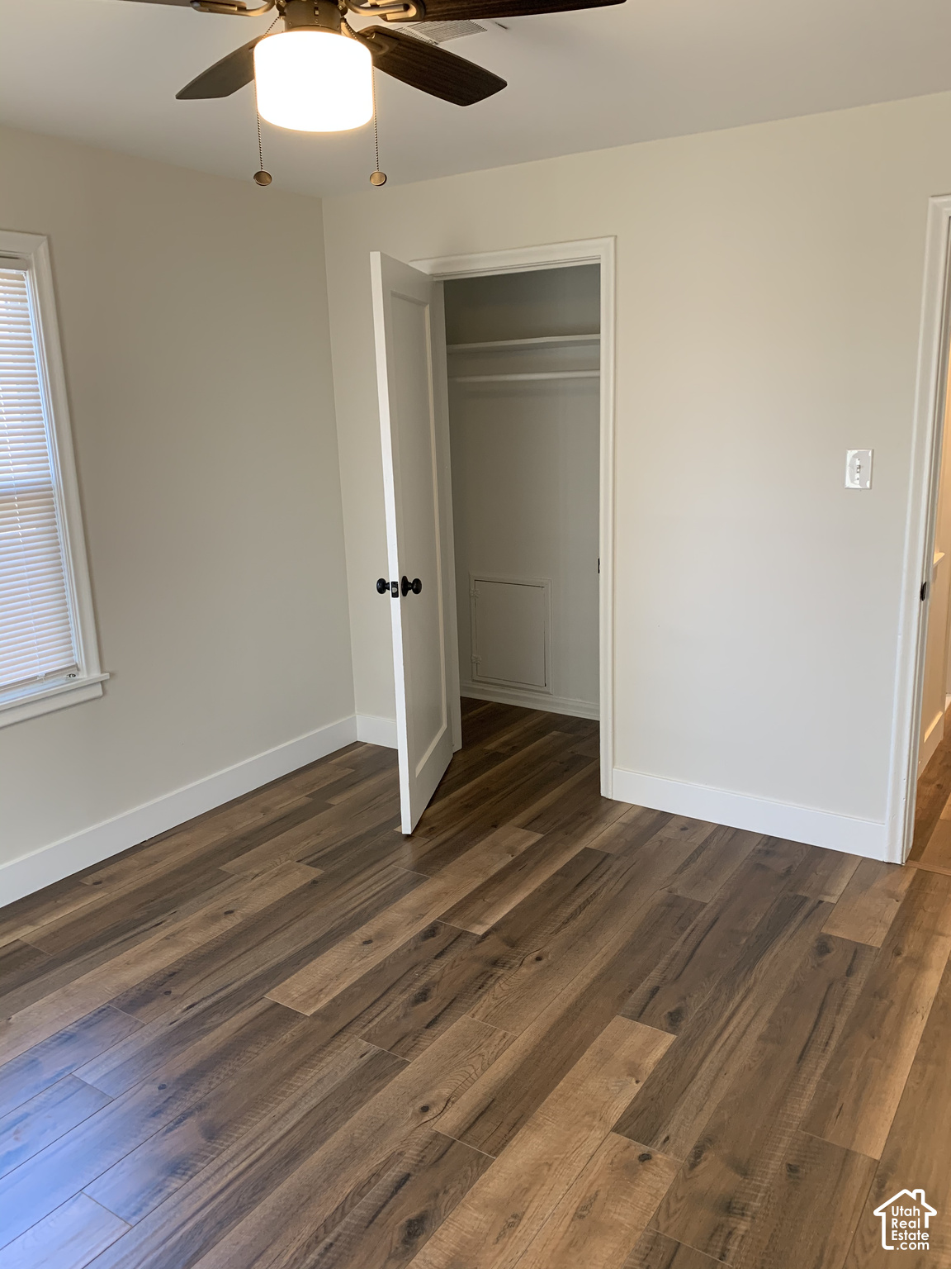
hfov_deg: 53.1
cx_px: 476
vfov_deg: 67.3
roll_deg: +2.0
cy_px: 634
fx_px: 952
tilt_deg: -12.6
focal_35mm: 26
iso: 125
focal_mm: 4.25
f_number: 1.8
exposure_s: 1/60
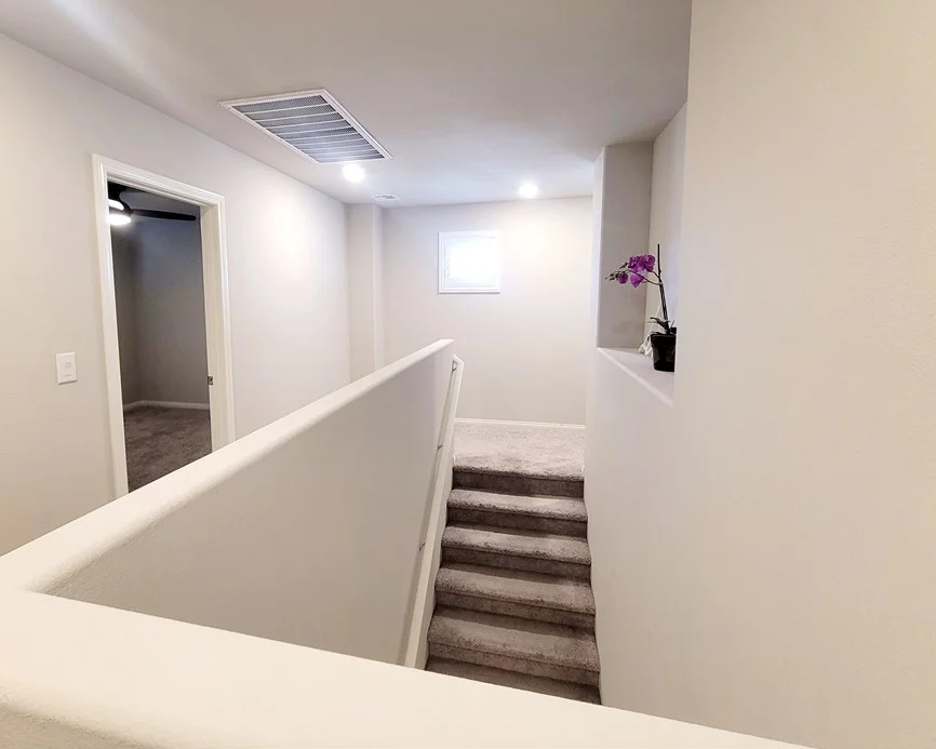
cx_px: 415
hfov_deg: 96.4
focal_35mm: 15
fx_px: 416
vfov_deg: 83.8
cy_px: 335
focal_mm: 2.2
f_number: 2.2
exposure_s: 1/60.2
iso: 320
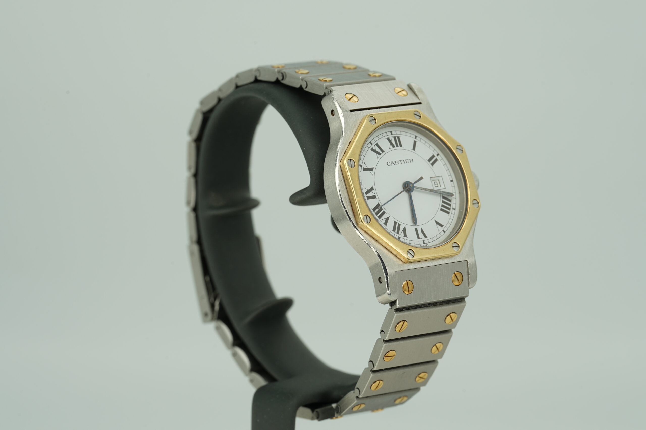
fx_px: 1884
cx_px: 323
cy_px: 215
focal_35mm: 105
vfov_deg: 13.0
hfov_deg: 19.5
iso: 80
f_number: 11
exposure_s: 1/5
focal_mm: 105
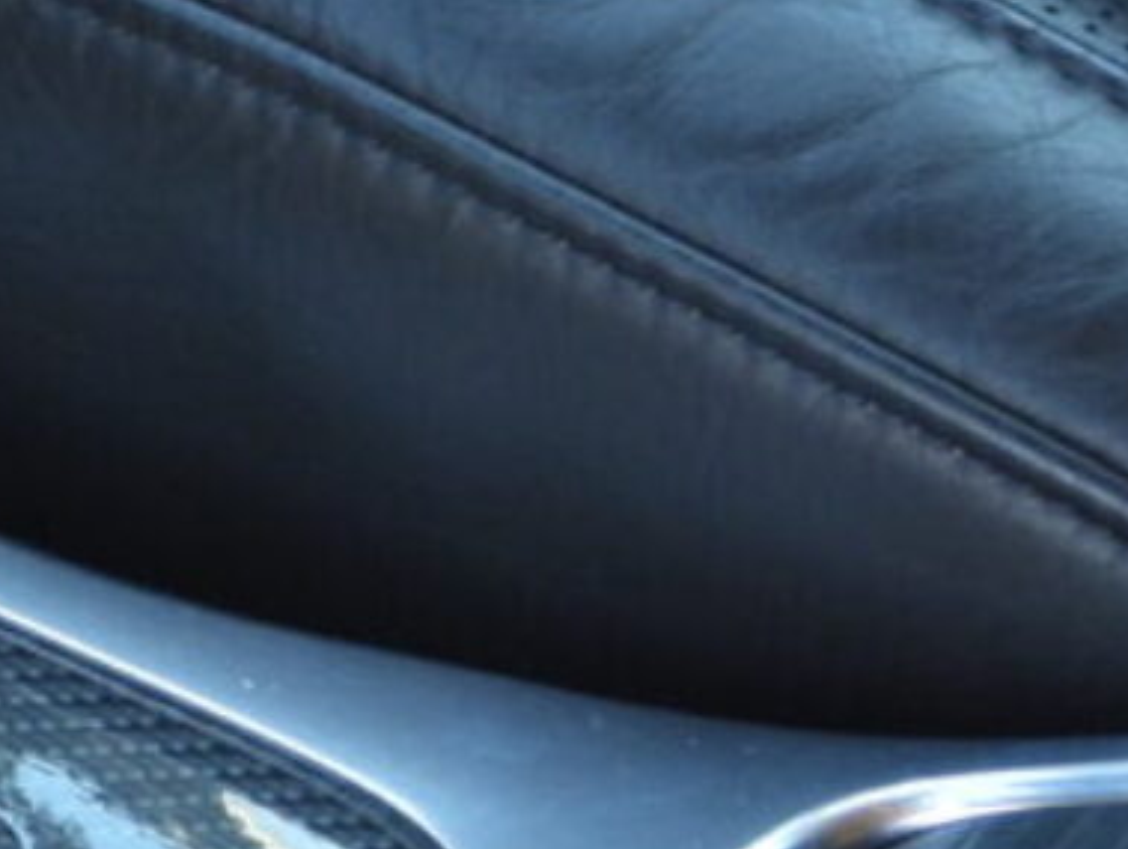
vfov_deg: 4.1
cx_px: -1176
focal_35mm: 359
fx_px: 11710
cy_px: 500
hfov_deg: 5.4
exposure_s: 1/60
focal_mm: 15.3
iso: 160
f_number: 3.5
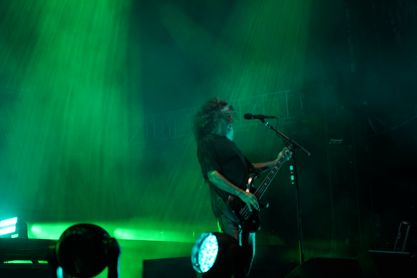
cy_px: 139
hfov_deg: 19.5
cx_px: 208
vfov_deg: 13.0
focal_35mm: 105
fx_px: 1216
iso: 500
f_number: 4
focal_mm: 105
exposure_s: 1/125
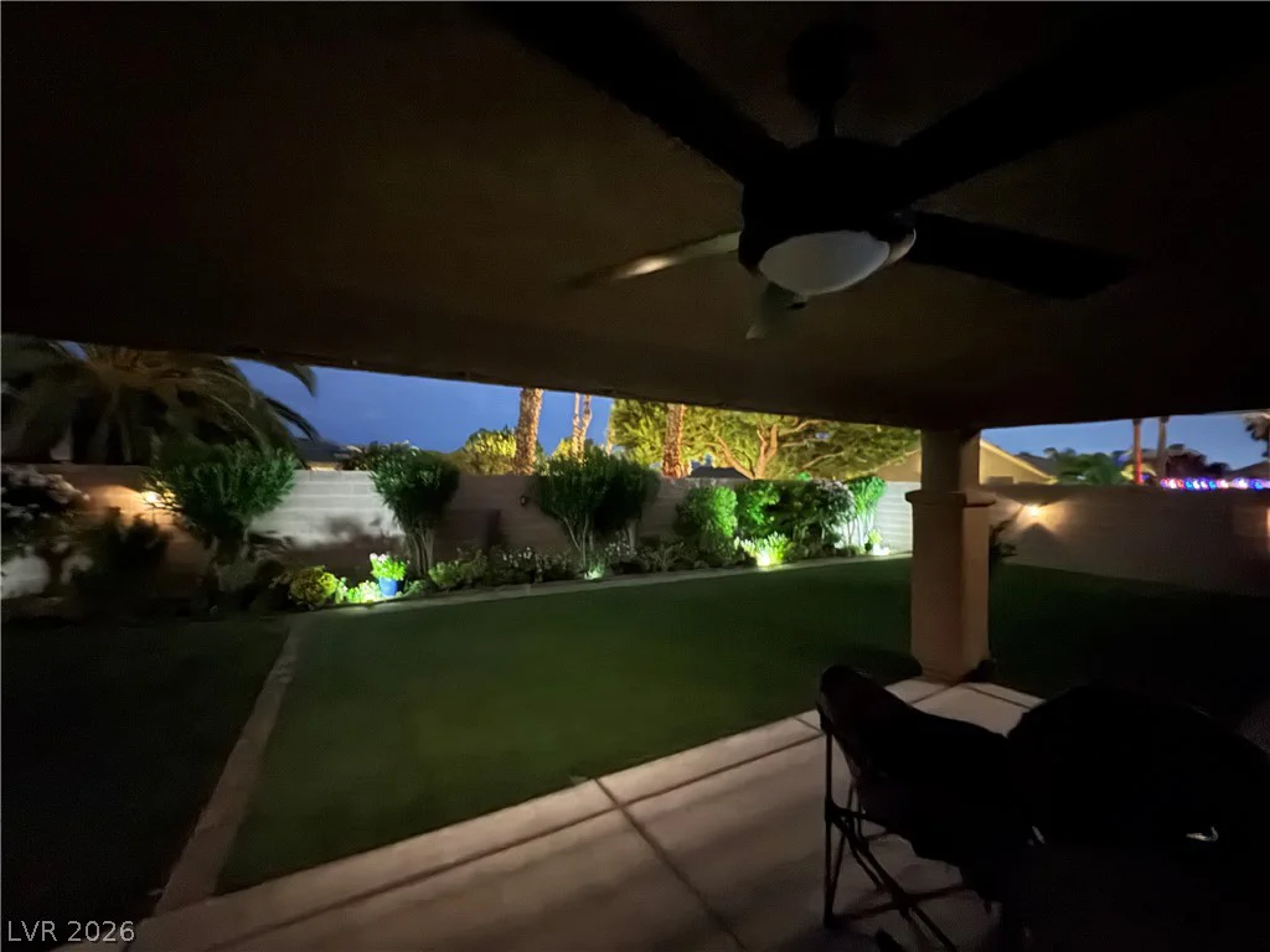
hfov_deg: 102.1
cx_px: 635
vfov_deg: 85.7
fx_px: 514
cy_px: 476
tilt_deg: +0.8
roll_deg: +0.0
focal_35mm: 14
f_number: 2.2
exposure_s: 1/2
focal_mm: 2.22
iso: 6400
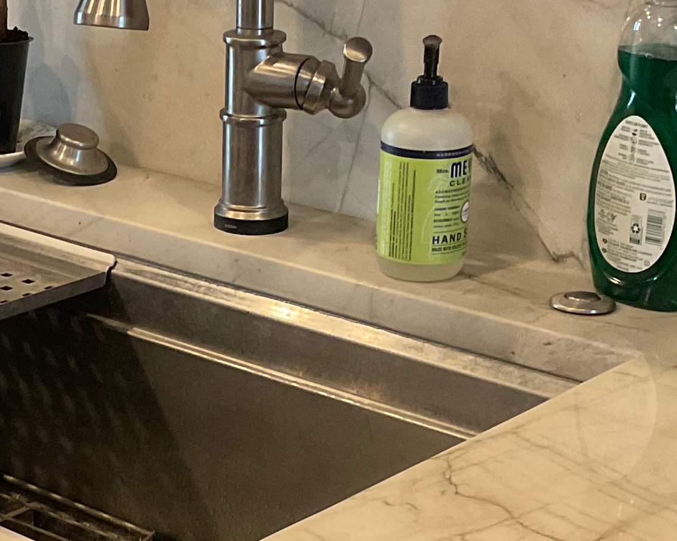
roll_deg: +0.8
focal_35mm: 102
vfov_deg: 15.1
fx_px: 2044
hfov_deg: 18.5
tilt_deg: -18.6
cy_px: 285
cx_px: 54
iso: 200
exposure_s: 1/40
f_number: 1.8
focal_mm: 3
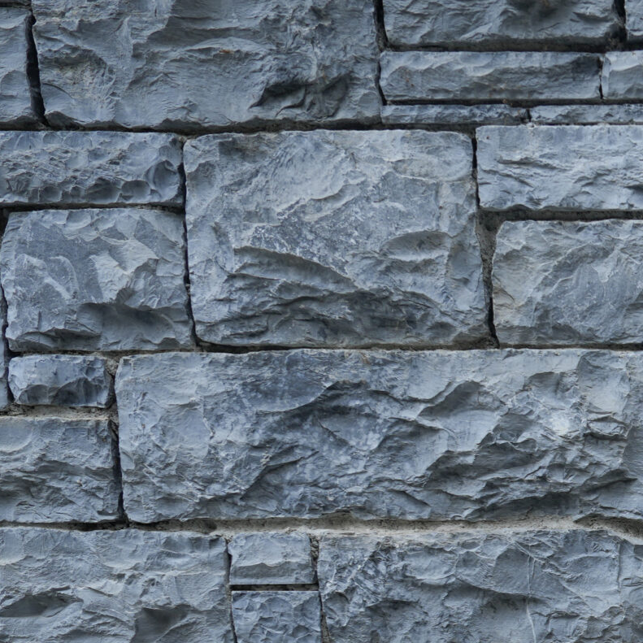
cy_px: 673
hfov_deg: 22.6
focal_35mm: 66
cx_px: 890
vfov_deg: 24.6
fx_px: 1387
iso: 160
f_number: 4
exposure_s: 1/500
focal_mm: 24
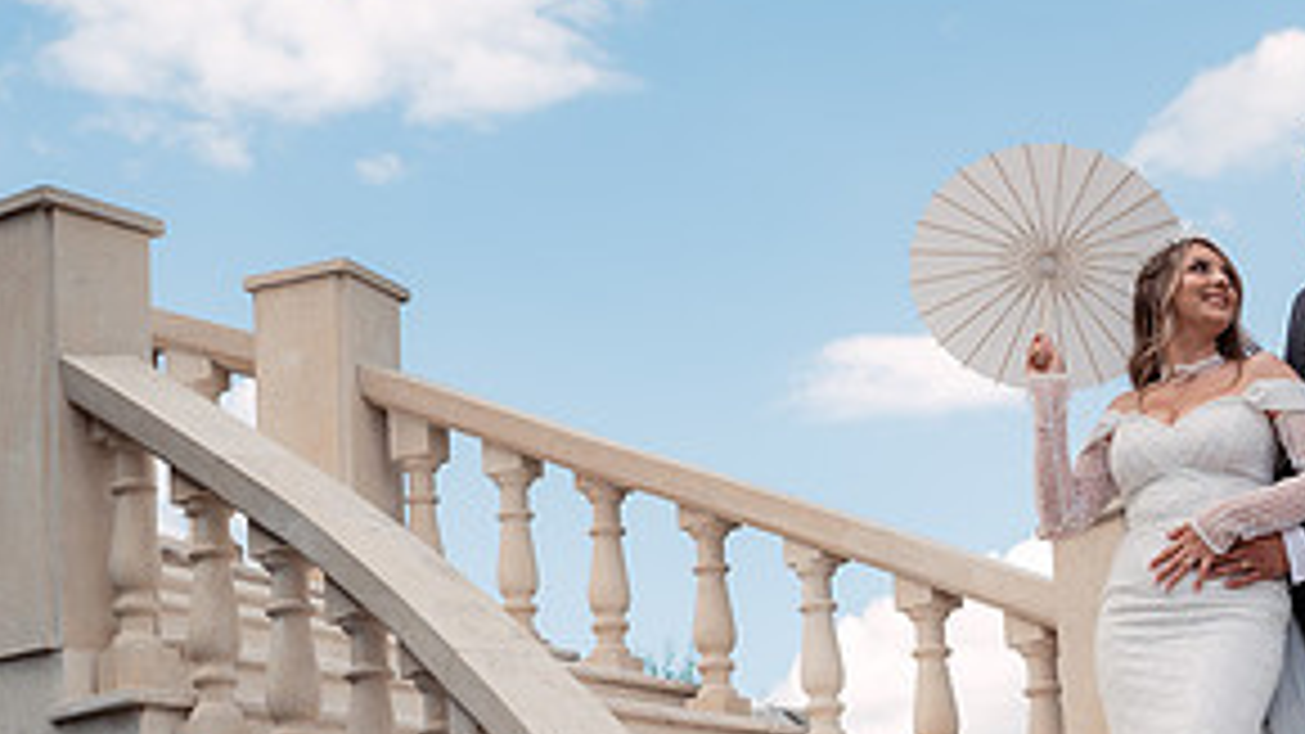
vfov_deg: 13.5
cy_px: 802
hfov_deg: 24.2
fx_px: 3045
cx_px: 760
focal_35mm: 88
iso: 160
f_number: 4
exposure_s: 1/640
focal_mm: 42
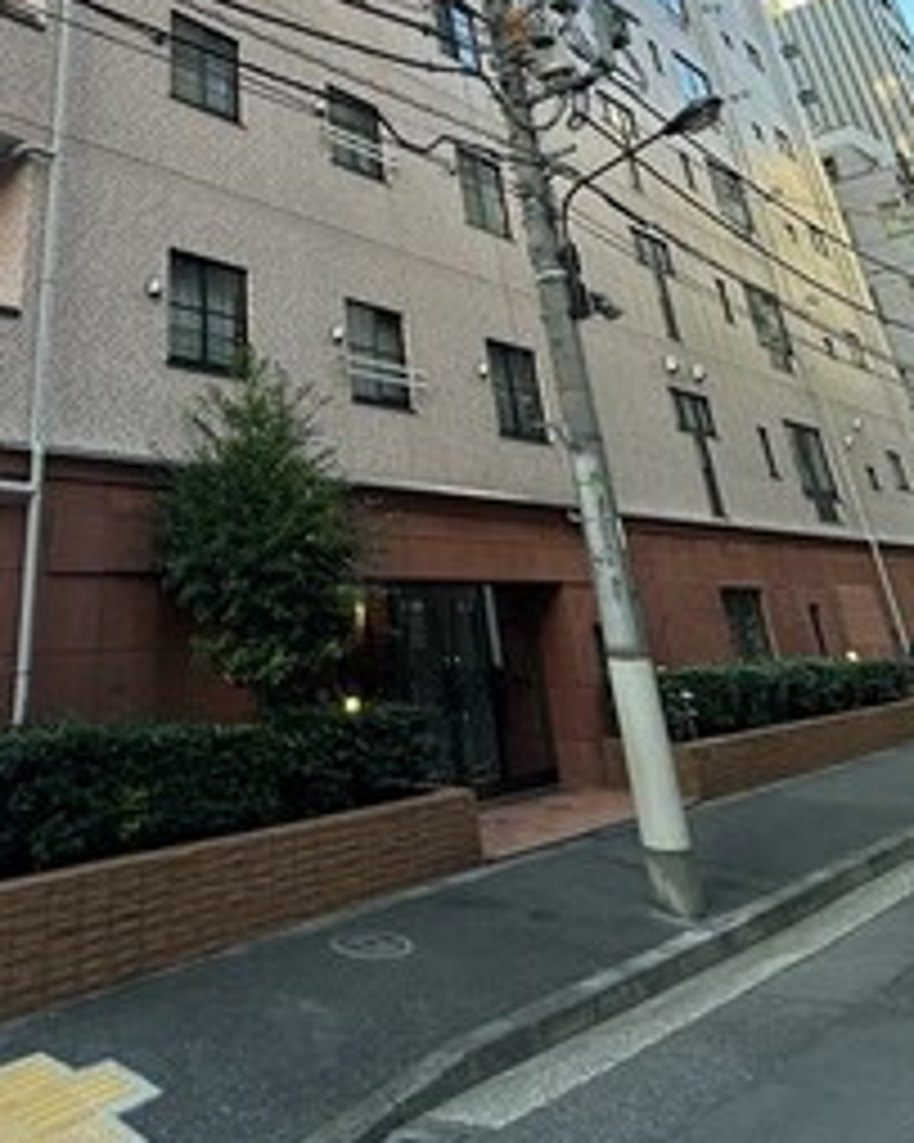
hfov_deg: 47.9
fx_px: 981
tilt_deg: +34.0
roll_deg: +2.9
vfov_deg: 51.4
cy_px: 63
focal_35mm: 29
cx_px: 221
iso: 40
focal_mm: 2.22
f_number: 2.2
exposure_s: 1/124
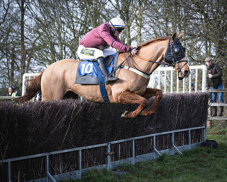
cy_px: 91
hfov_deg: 18.4
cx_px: 150
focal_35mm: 104
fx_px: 700
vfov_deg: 14.8
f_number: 2.8
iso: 400
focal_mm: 70
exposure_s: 1/2000
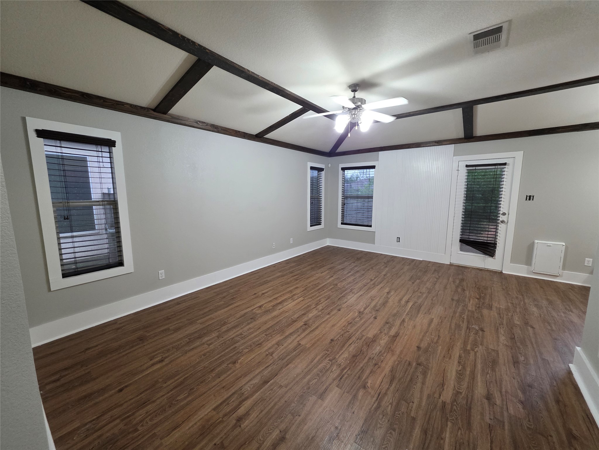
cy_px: 225
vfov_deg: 89.9
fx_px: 225
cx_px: 300
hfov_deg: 106.2
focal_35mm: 13
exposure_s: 1/100
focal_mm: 2.2
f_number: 1.9
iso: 400
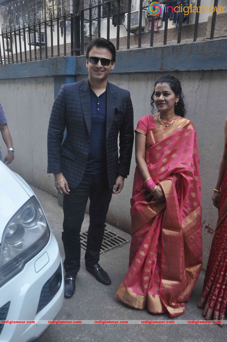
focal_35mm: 32
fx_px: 299
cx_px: 114
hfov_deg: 41.6
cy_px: 171
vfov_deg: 59.6
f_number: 9
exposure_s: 1/160
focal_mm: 21
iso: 1250
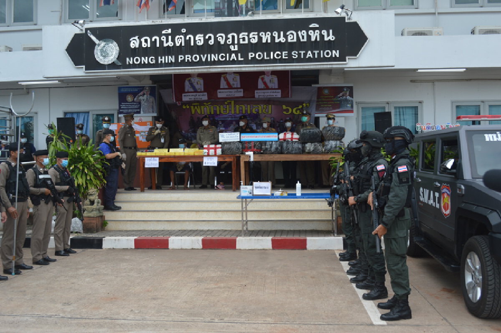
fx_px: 459
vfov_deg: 39.9
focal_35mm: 33
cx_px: 250
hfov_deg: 57.3
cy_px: 166
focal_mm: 22
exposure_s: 1/160
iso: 100
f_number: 6.3
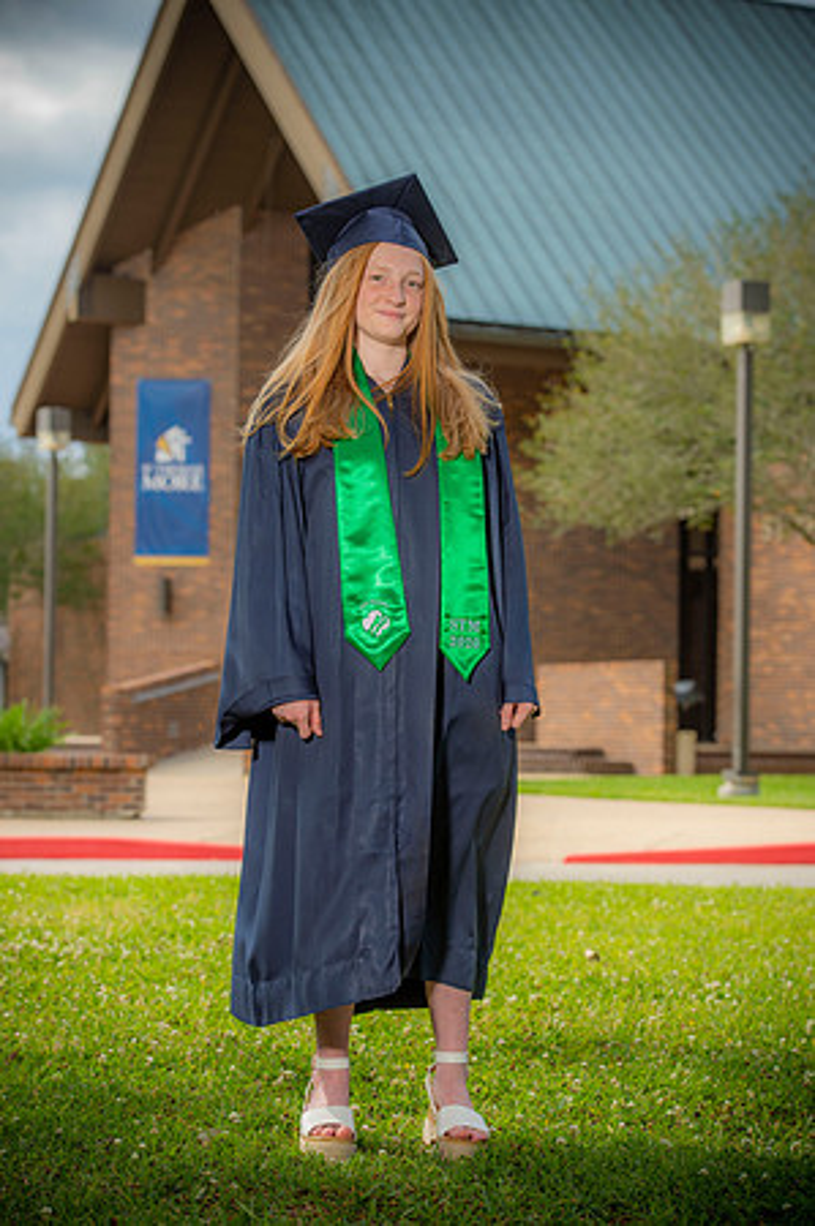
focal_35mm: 90
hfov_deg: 15.2
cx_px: 408
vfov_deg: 22.6
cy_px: 613
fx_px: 3063
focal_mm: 90
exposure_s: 1/250
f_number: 5.6
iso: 80
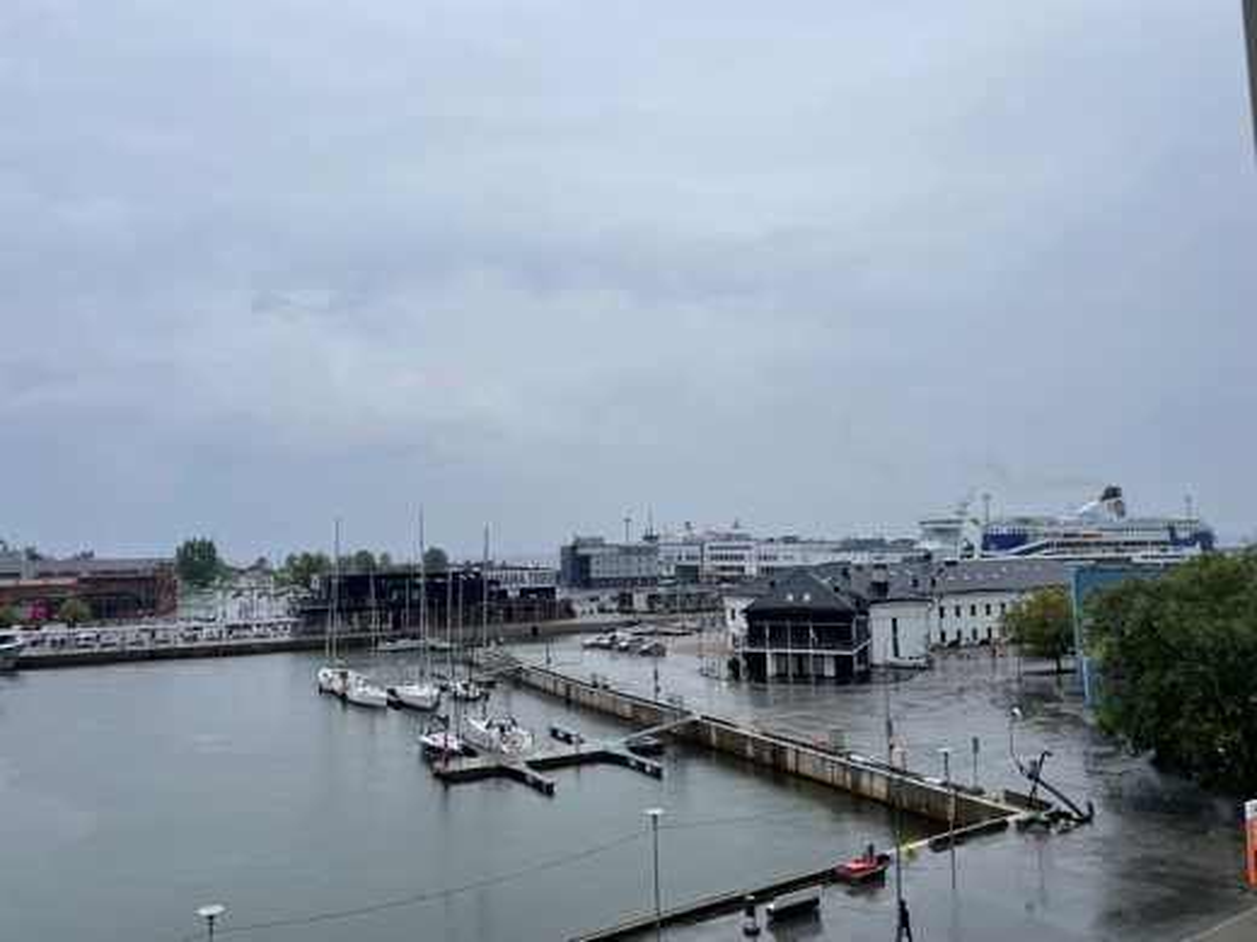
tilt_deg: +5.2
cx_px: 628
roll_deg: +0.5
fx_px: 944
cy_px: 471
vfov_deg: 53.1
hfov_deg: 67.3
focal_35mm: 26
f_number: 1.6
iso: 32
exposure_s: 1/2020
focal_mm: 4.2
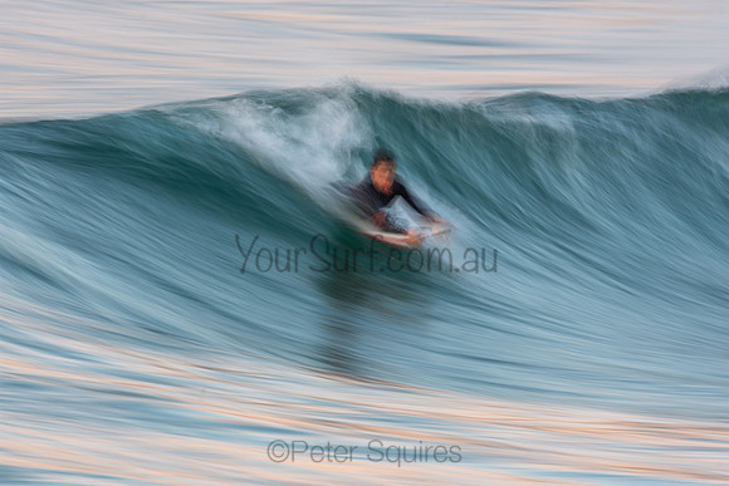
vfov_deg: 1.8
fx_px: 15190
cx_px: 364
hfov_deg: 2.7
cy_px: 243
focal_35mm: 750
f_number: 14
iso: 100
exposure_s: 1/5
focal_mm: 500
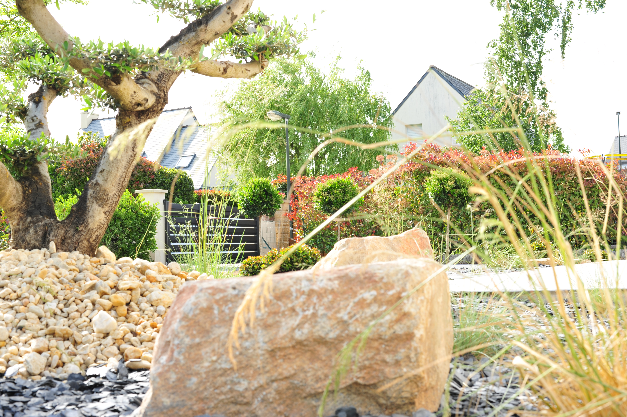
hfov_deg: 38.9
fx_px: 888
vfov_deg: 26.4
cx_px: 319
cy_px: 205
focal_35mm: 51
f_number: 11
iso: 200
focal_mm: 50
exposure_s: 1/50
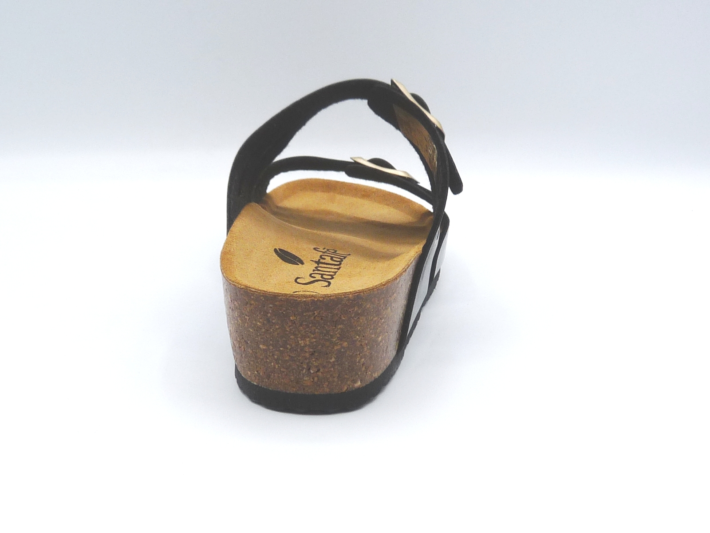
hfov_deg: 39.7
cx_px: 355
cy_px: 266
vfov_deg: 30.3
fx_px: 985
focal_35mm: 48
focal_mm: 4.8
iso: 100
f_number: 5
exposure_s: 1/200
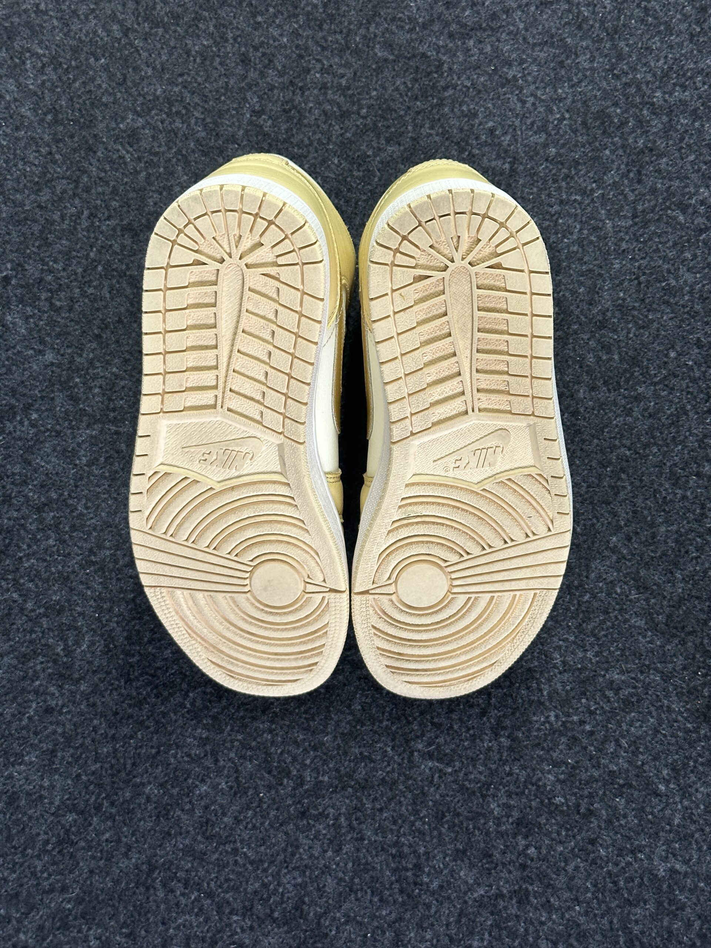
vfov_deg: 39.7
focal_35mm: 48
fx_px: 1315
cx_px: 356
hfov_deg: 30.3
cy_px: 474
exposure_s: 1/50
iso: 160
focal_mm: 6.86
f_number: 1.78
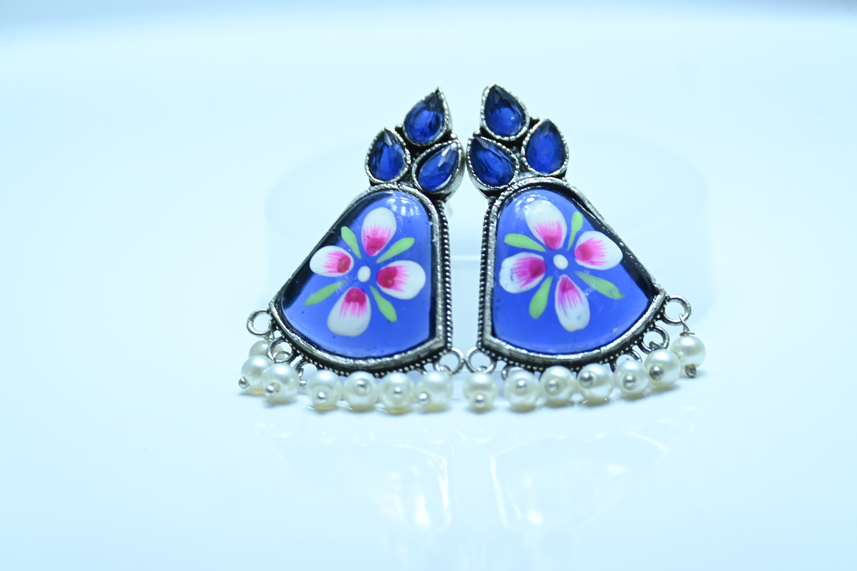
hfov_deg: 9.1
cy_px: 286
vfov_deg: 6.1
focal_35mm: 225
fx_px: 5356
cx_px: 428
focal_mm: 150
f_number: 6.3
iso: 100
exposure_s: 1/30
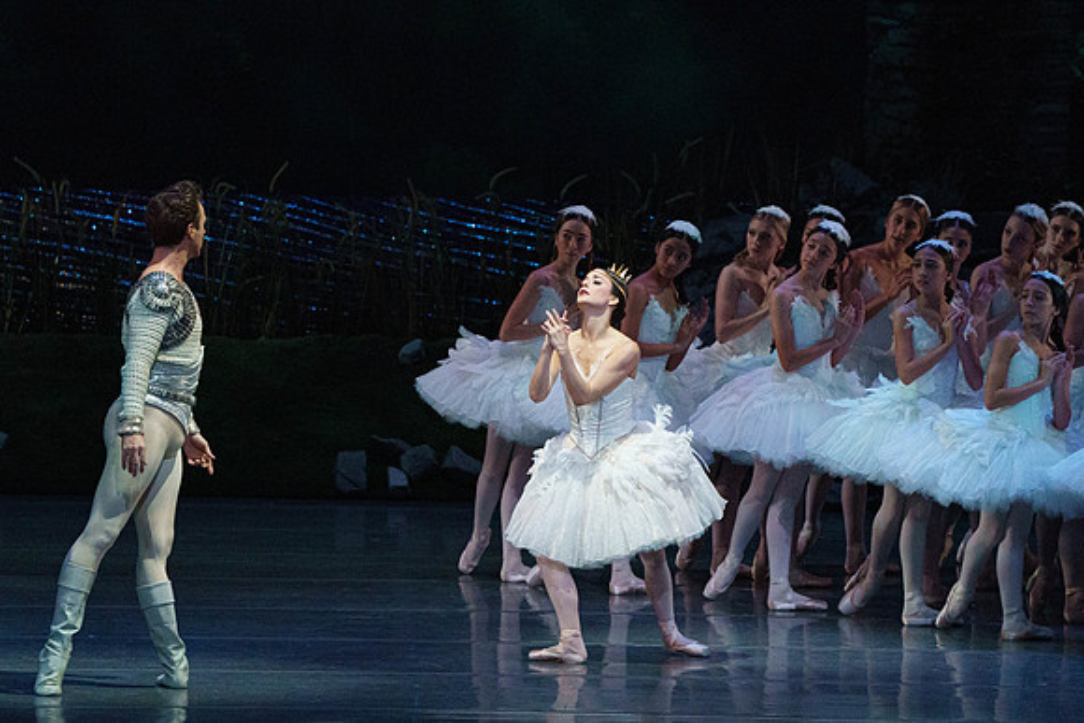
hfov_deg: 6.2
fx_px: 9958
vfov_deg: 4.2
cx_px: 468
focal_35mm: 331
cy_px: 336
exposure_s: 1/250
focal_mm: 291
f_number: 5.6
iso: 8000
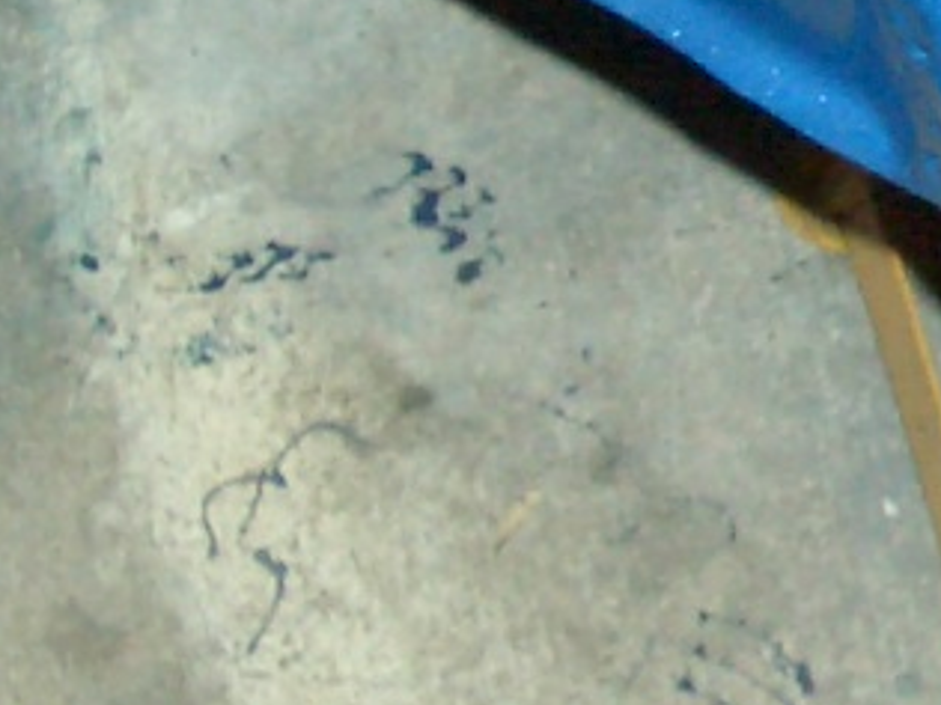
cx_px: 1736
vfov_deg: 8.3
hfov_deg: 10.5
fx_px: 4812
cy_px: -229
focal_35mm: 177
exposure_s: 1/60
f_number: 2.6
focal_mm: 5.8
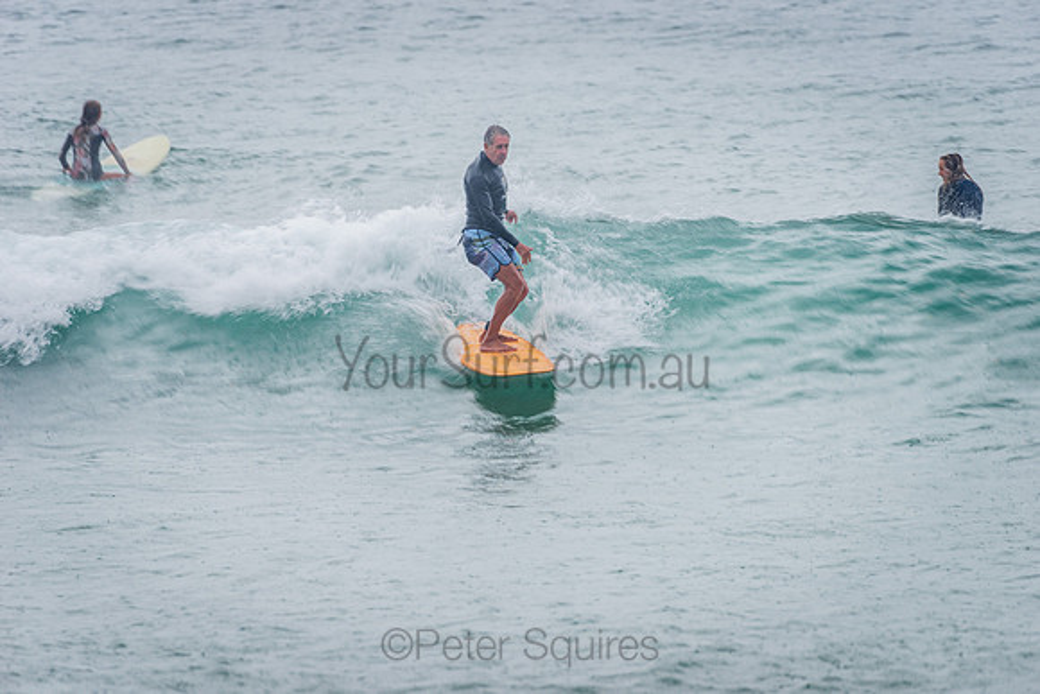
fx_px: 14447
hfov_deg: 4.1
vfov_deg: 2.8
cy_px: 347
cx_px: 520
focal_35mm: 500
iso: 64
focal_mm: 500
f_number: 7.1
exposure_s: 1/30
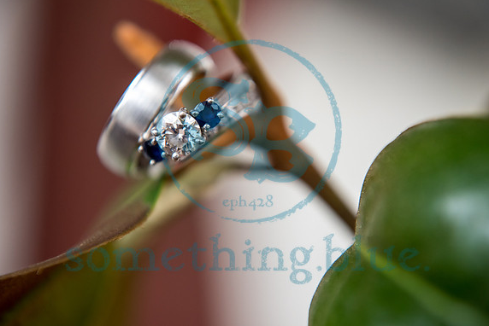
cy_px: 162
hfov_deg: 28.4
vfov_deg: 19.2
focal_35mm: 71
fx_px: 965
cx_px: 246
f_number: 4.5
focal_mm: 70
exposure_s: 1/160
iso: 1000
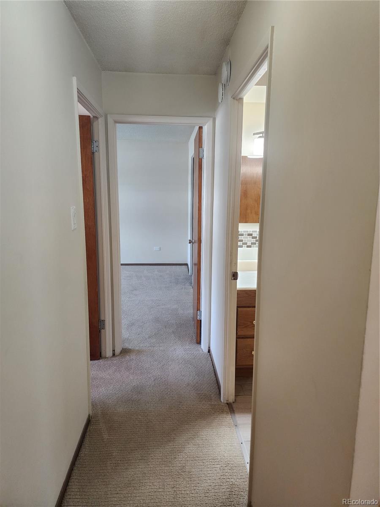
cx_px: 190
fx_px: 337
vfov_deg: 73.9
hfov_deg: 58.9
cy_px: 254
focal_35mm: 23
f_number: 1.8
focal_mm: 6.4
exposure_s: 1/120
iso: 320
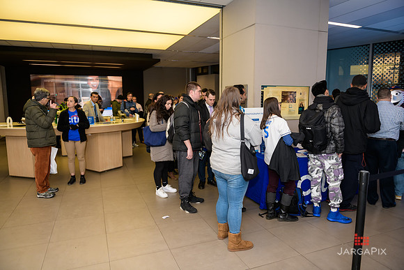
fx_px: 269
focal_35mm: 24
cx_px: 202
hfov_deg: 73.7
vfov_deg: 53.2
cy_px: 135
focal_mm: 24
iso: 400
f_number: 3.2
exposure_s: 1/125
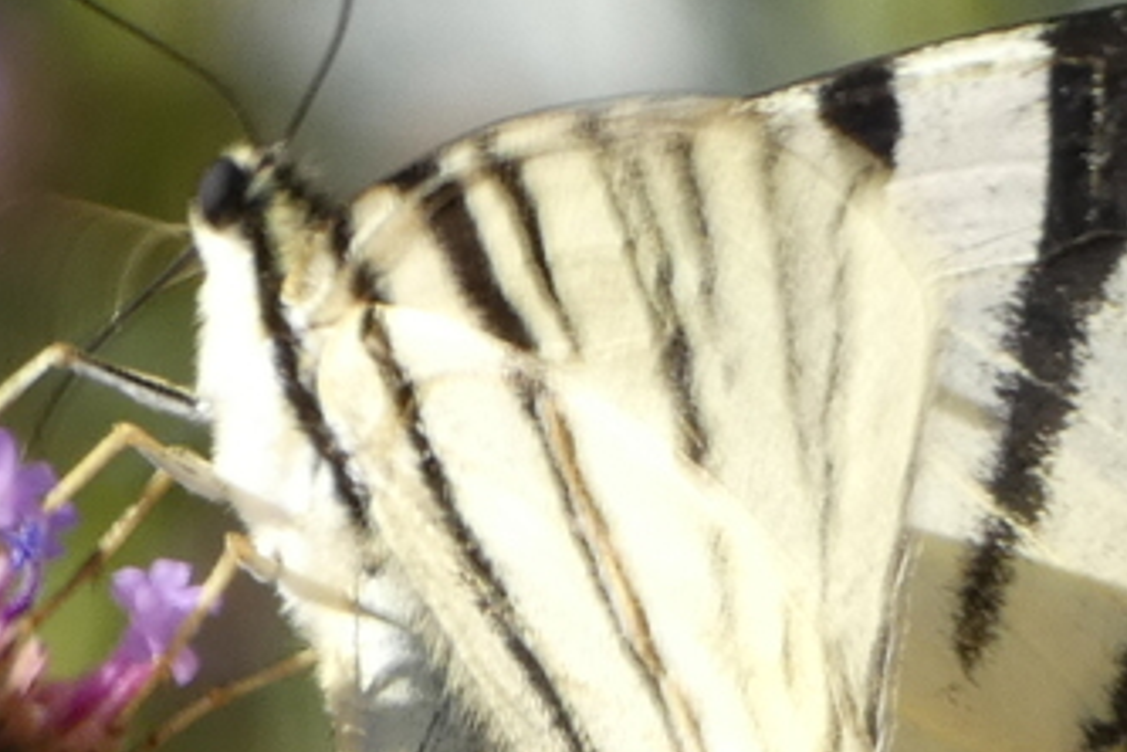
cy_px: 613
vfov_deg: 1.4
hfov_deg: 2.1
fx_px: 30239
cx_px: 635
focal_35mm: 966
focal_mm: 64.9
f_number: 5.6
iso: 80
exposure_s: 1/80
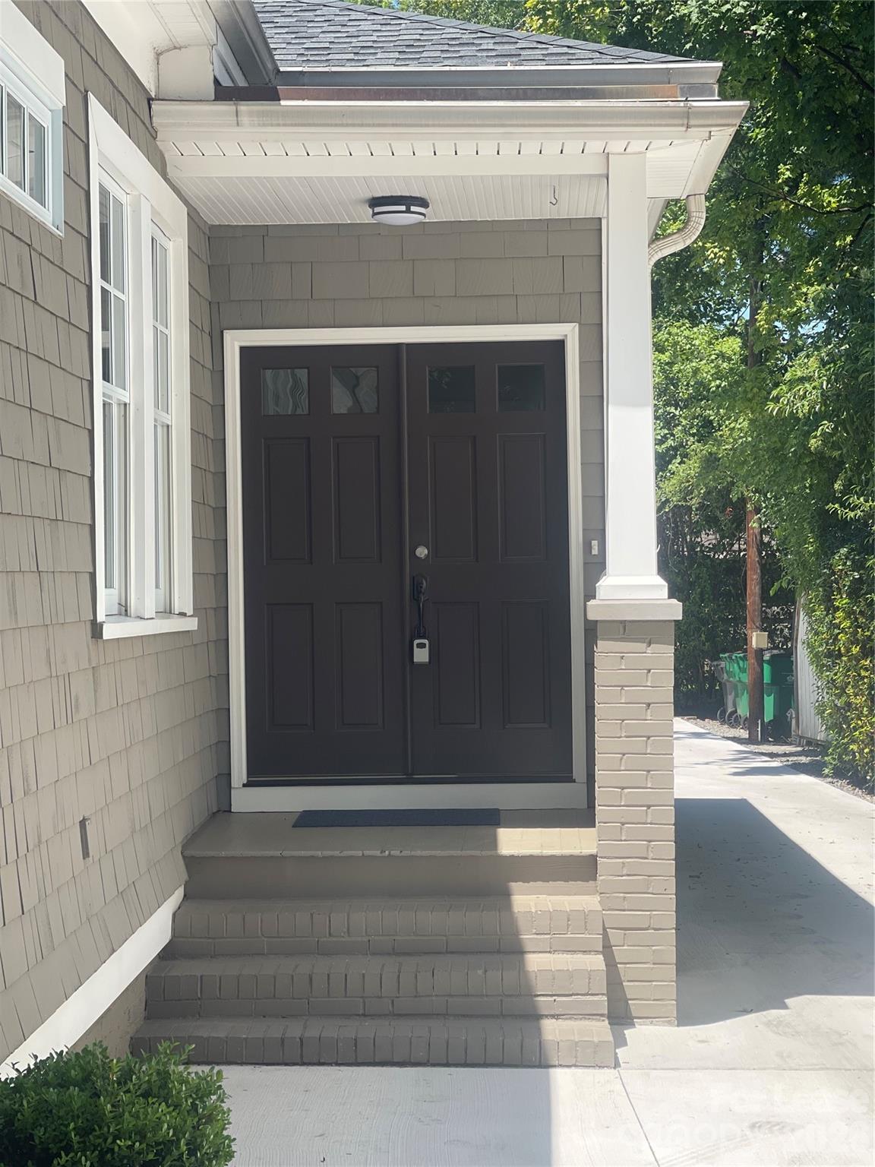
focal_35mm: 64
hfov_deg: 22.9
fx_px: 2157
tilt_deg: +1.6
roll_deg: +1.5
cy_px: 584
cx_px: 438
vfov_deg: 30.3
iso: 32
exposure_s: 1/582
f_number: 2.2
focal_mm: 7.5
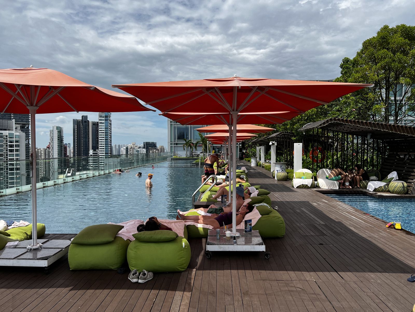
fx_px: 312
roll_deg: +0.4
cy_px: 156
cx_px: 208
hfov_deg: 67.3
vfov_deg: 53.1
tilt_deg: -1.2
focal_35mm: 26
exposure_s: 1/6211
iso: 50
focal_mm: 5.7
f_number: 1.5
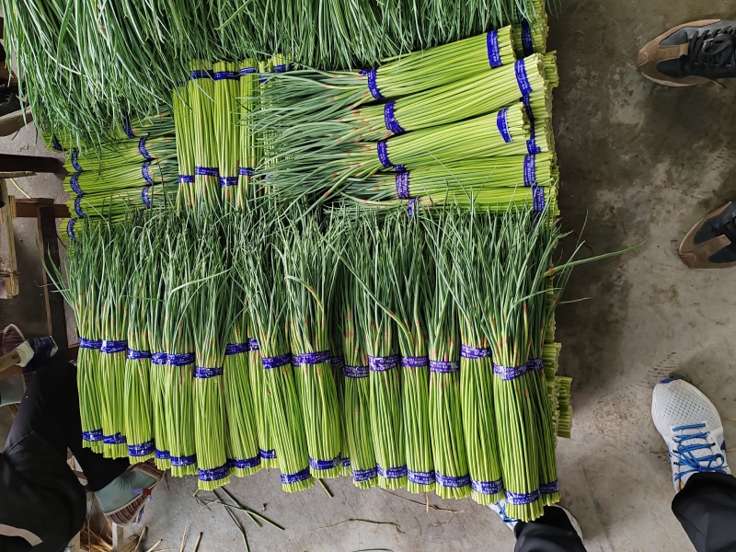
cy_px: 276
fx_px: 574
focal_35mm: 27
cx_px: 368
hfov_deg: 65.3
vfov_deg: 51.4
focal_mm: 6.12
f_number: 1.9
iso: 250
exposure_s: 1/100
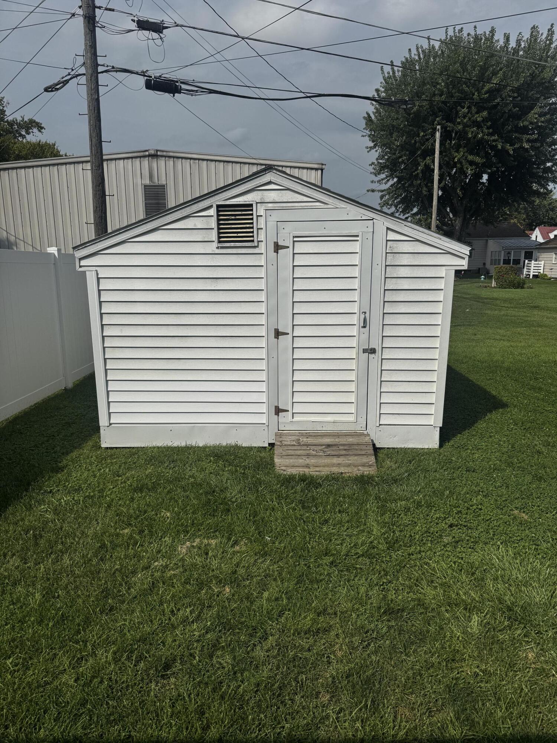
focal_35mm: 24
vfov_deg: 71.6
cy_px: 372
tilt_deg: -13.8
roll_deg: +0.3
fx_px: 515
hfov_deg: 56.8
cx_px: 278
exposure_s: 1/12346
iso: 80
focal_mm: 6.76
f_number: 1.78
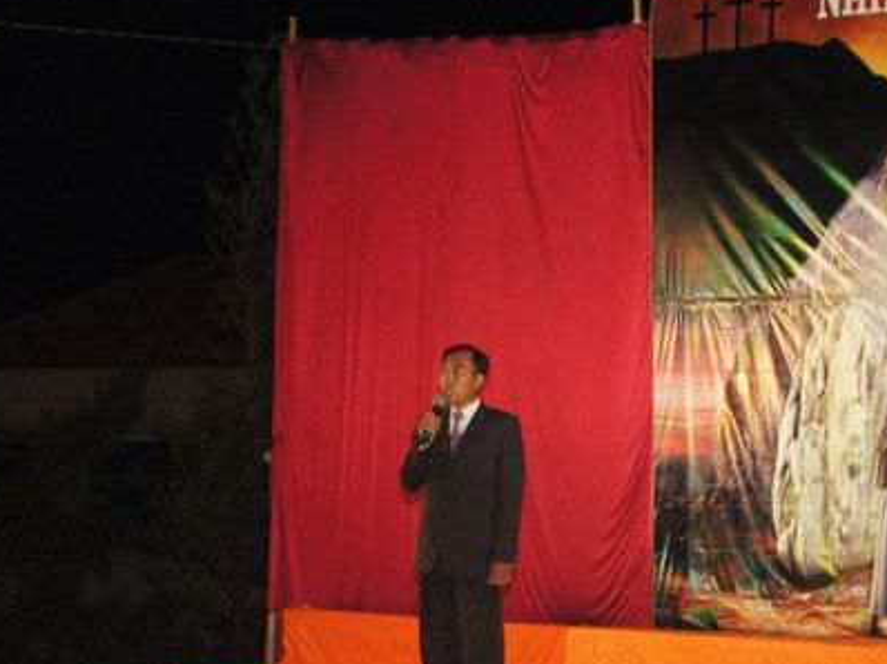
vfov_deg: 13.5
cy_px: 374
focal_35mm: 110
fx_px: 2808
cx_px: 475
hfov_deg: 17.9
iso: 1600
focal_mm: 55
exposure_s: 1/80
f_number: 5.6
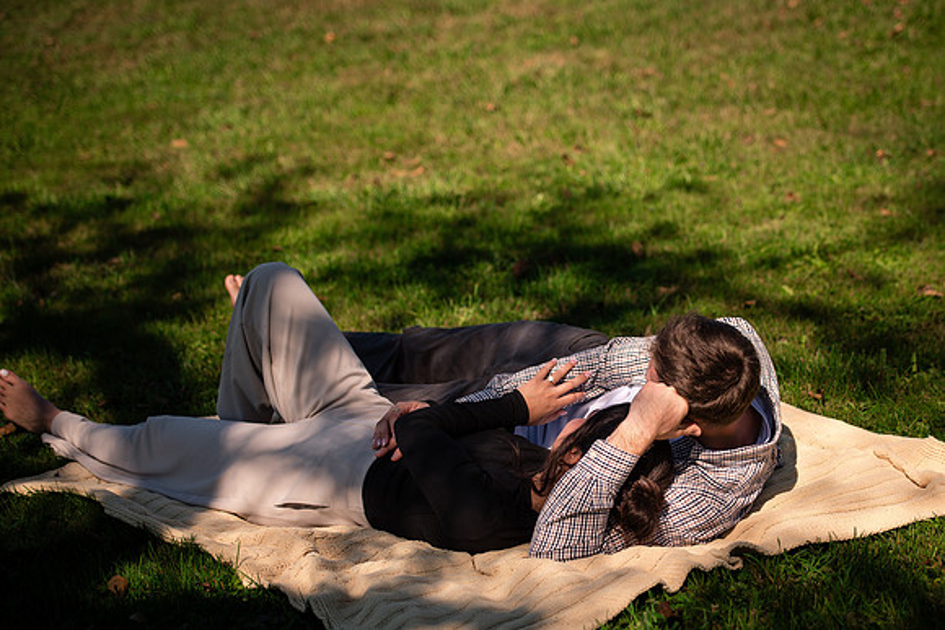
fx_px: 2252
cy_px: 376
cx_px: 579
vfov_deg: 15.9
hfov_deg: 23.7
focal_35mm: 86
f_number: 2.8
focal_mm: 70
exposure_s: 1/4000
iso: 110
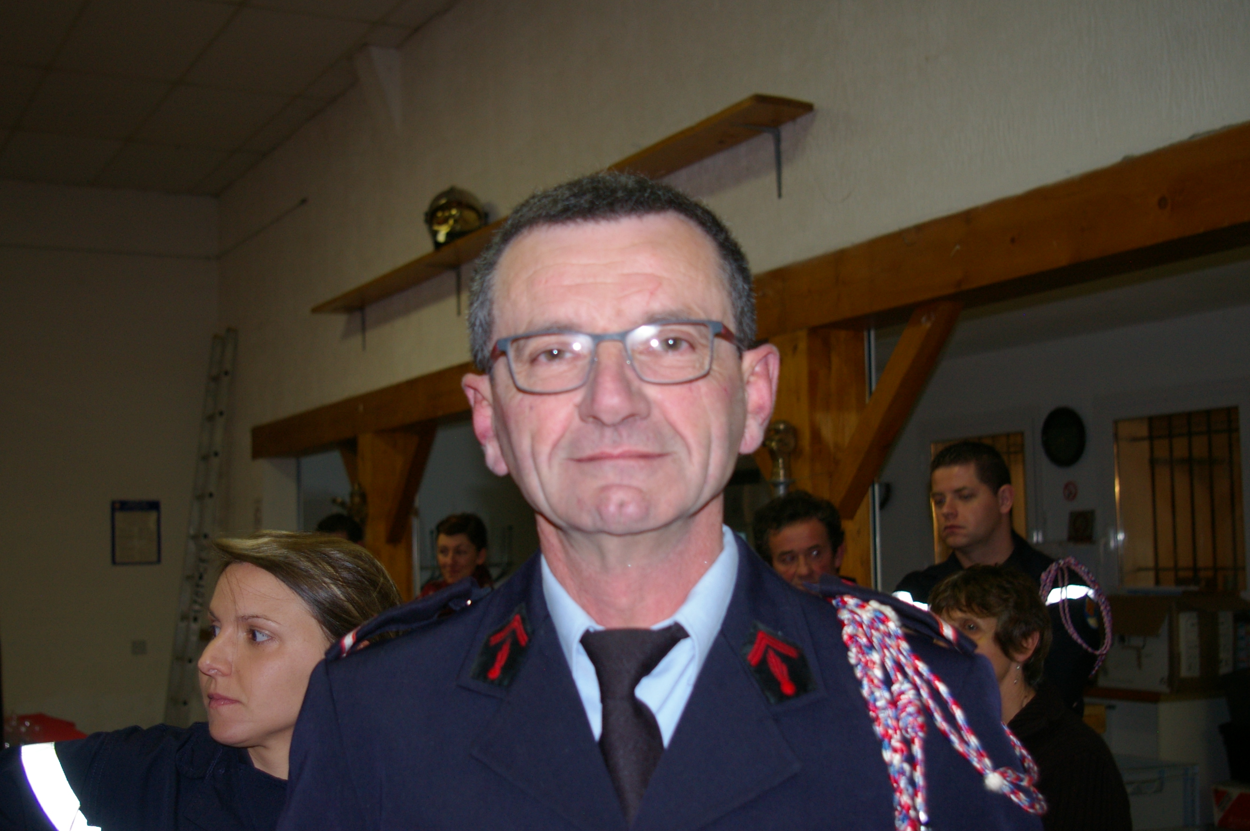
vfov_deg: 30.5
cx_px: 638
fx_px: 1527
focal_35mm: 44
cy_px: 448
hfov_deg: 44.5
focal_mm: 26
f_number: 4.5
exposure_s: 1/45
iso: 400
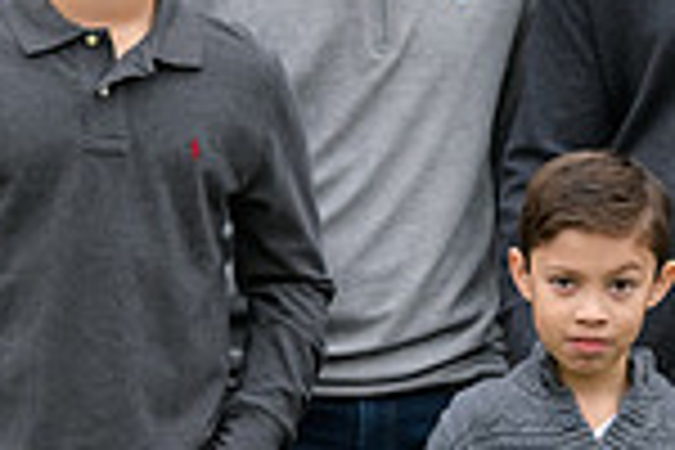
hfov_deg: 4.6
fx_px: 8437
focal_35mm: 450
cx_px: 518
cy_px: -11
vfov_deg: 3.1
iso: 400
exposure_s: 1/400
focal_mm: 116
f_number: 4
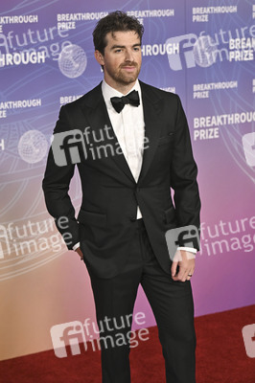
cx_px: 128
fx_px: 873
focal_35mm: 82
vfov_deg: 24.8
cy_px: 192
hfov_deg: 16.6
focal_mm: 82
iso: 2000
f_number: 4
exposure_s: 1/320
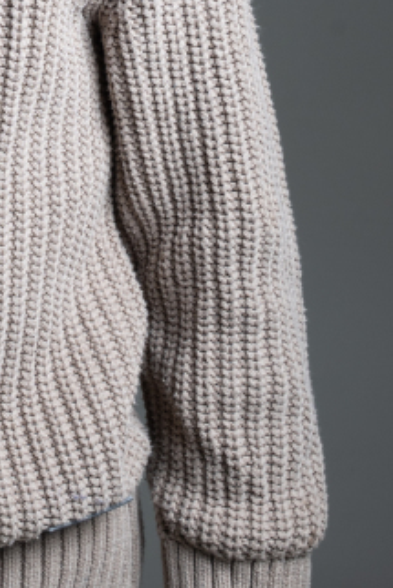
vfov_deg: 12.2
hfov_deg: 8.1
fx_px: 2707
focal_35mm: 165
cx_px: -192
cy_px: -24
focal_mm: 44.4
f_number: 11
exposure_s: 1/125
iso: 200
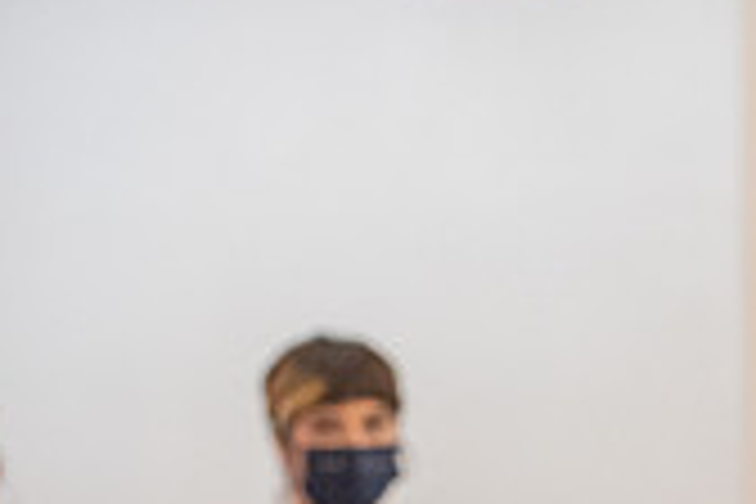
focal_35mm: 400
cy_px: 808
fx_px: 8399
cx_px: 742
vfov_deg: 3.4
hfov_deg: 5.1
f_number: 2.8
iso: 2000
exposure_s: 1/160
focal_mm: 116
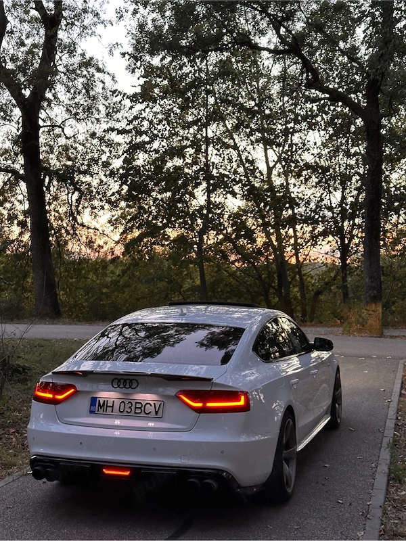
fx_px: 751
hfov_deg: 30.3
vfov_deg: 39.7
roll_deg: -1.8
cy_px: 270
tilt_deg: +0.9
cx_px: 203
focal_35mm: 48
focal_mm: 6.86
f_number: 1.78
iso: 250
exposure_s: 1/50
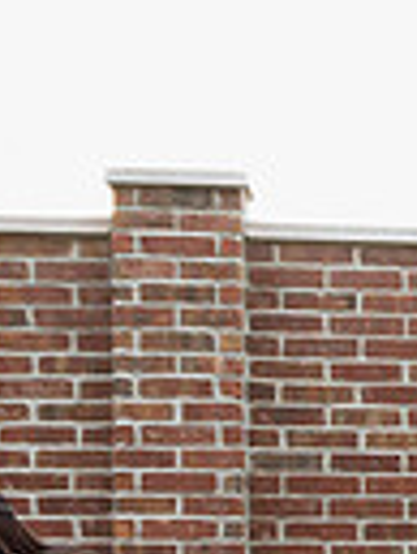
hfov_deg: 8.8
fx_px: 2502
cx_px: 941
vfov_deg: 12.3
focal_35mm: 156
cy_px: 676
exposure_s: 1/200
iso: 500
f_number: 2.8
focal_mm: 36
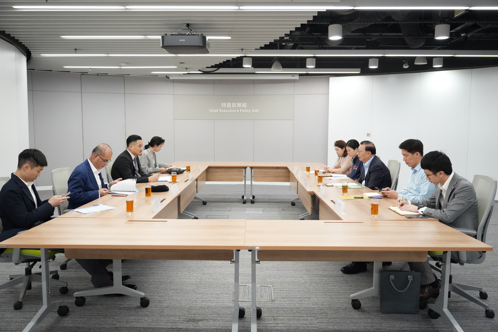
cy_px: 166
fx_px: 401
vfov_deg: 45.0
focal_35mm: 29
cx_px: 249
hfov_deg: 63.7
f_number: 4
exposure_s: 1/250
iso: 10000
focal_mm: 29
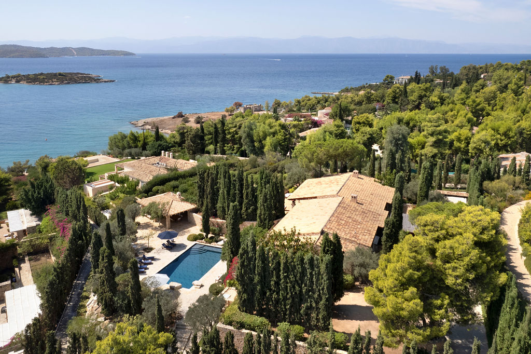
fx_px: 324
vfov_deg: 57.2
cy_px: 177
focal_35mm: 22
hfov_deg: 78.6
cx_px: 266
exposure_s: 1/2000
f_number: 2.8
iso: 100
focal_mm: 8.38
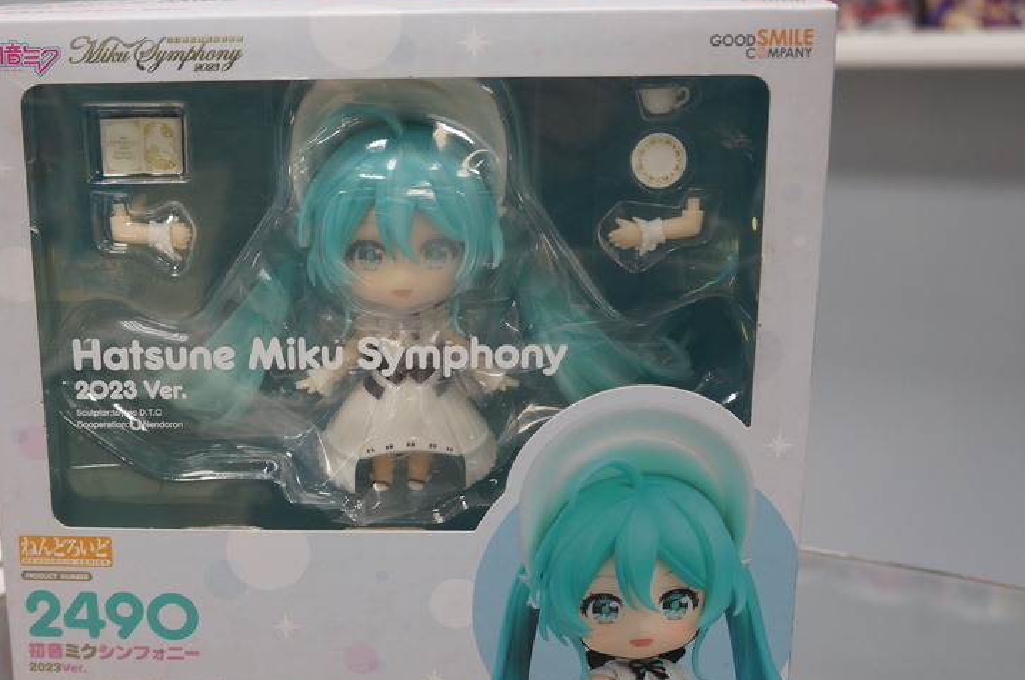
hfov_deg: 42.3
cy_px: 371
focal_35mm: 46
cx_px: 357
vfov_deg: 29.1
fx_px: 1308
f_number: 4
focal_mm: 22
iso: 400
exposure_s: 1/30
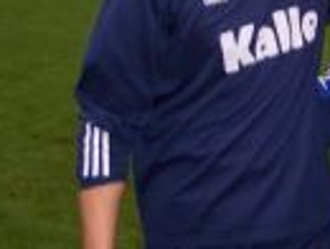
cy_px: -53
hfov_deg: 16.1
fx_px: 1146
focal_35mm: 120
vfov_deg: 12.1
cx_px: 333
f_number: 2.8
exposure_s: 1/60
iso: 100
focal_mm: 8
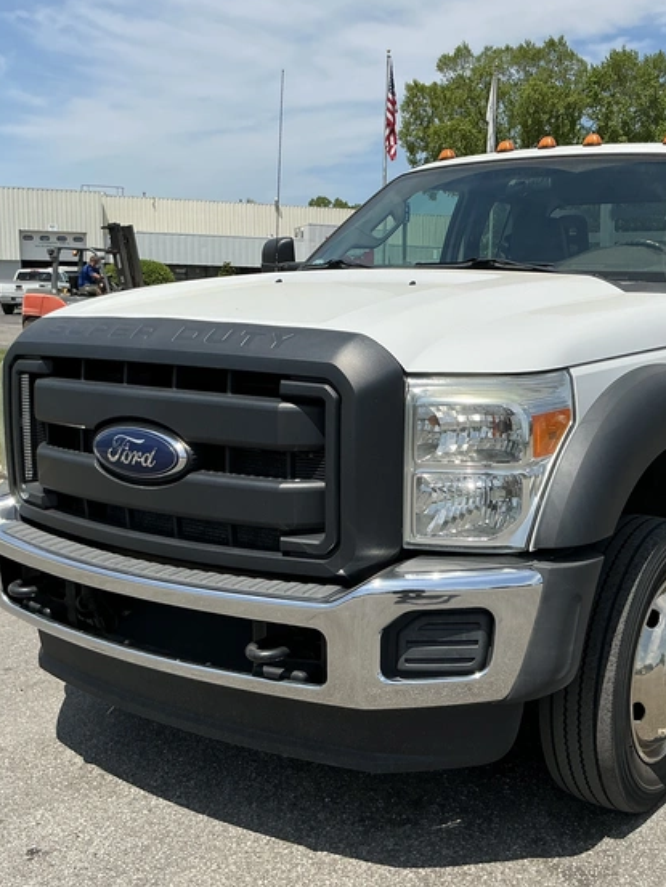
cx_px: 491
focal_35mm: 38
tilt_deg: -7.7
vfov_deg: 49.0
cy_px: 444
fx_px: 974
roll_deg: -1.2
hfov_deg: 36.9
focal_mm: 3
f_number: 1.8
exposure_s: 1/2427
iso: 25
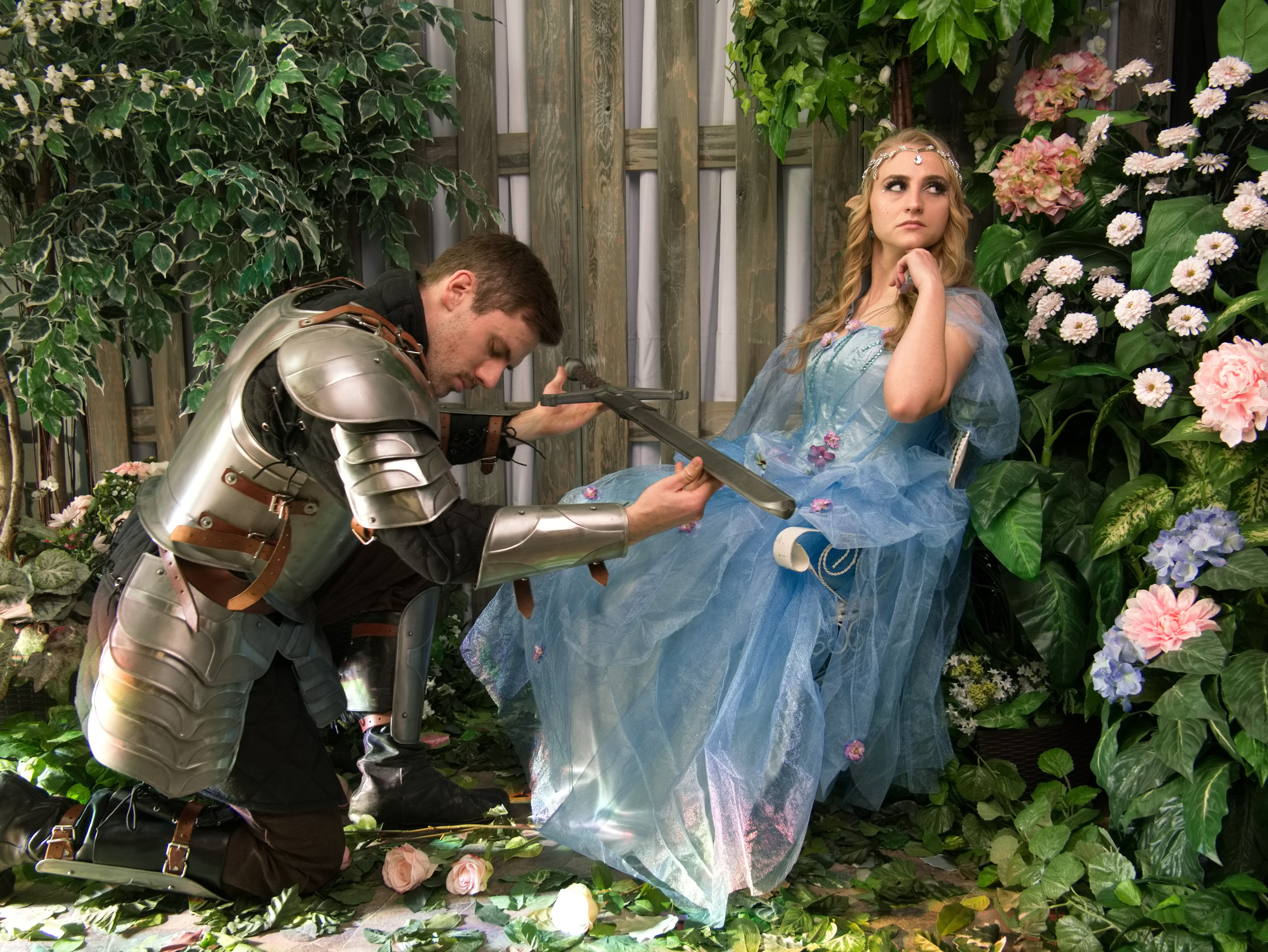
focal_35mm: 30
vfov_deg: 46.8
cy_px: 476
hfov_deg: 59.9
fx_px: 1099
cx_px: 634
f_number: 4.5
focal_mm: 15
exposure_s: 1/13
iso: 200
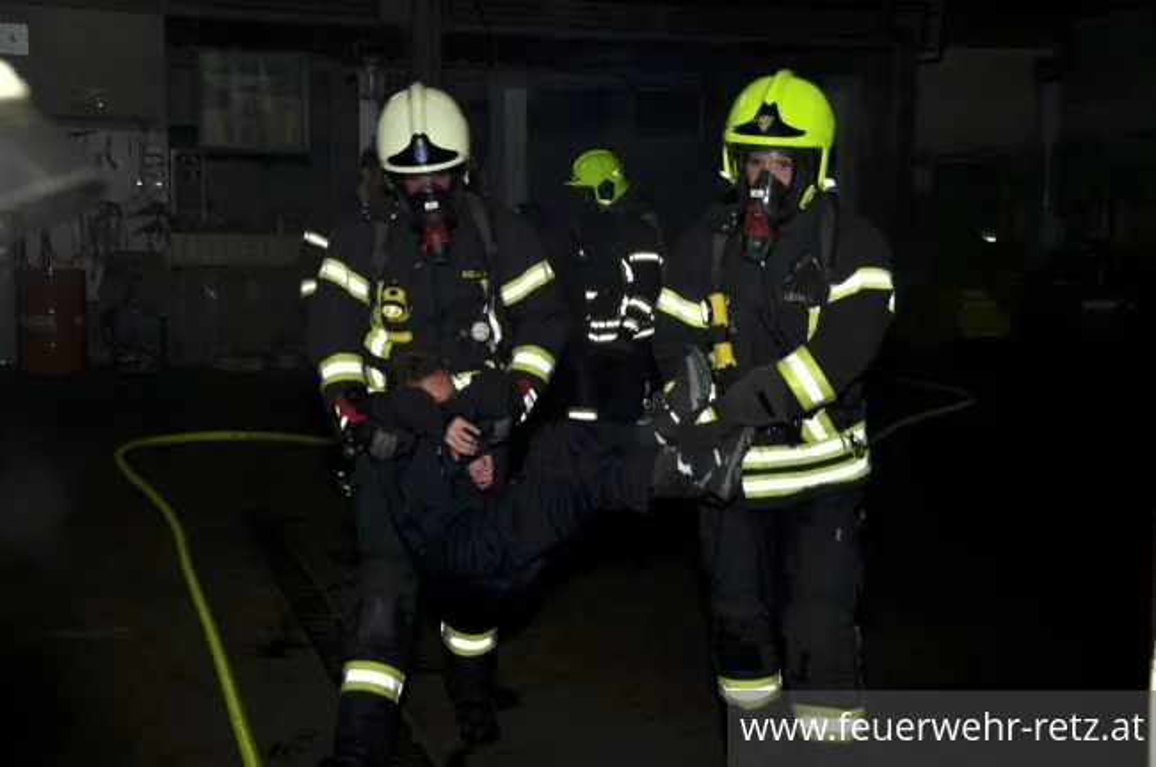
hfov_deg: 37.9
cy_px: 384
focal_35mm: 52
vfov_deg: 25.7
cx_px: 578
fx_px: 1683
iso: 200
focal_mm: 35
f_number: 4.5
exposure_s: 1/60
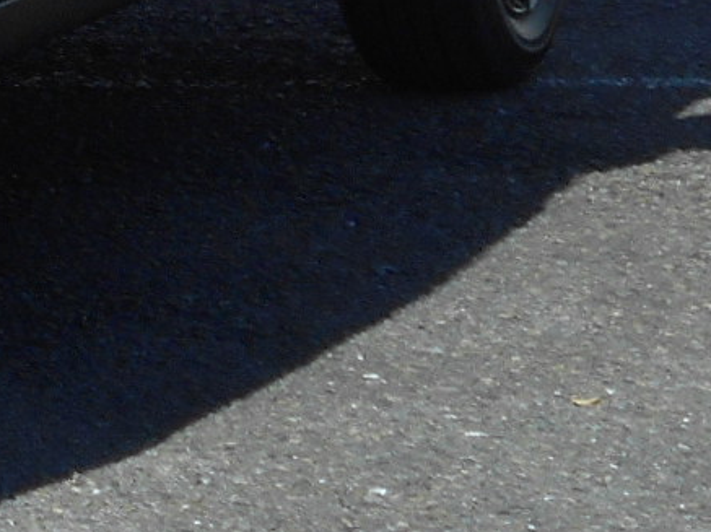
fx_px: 4700
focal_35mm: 229
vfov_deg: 6.3
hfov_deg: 8.0
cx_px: -981
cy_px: -545
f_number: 4.2
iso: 80
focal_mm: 7.7
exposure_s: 1/800
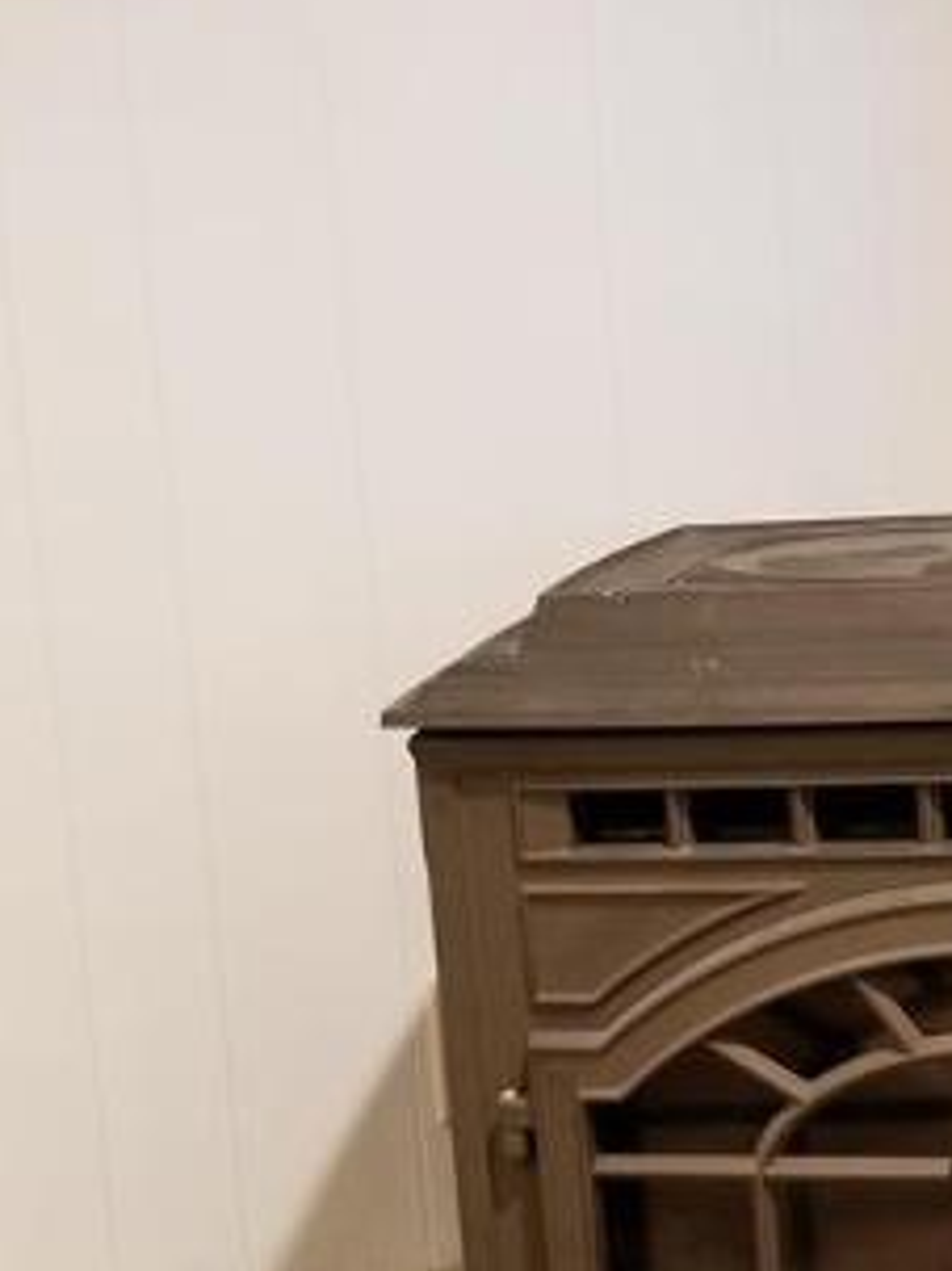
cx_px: 864
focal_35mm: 66
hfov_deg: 21.7
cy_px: 772
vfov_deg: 29.3
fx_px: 2422
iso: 250
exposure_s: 1/15
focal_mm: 4.25
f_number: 1.7
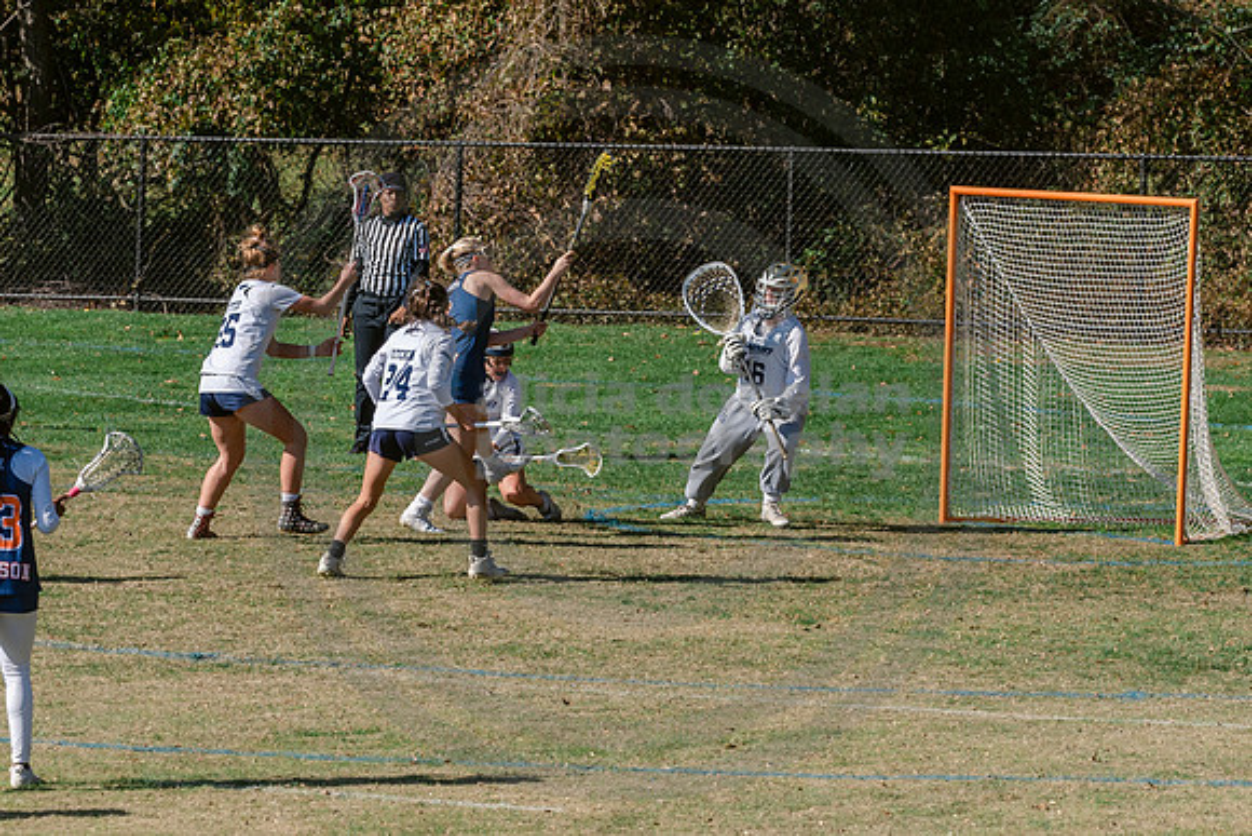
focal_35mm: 240
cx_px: 731
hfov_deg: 8.6
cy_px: 343
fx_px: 8334
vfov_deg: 5.7
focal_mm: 130
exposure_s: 1/800
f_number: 7.1
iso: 250
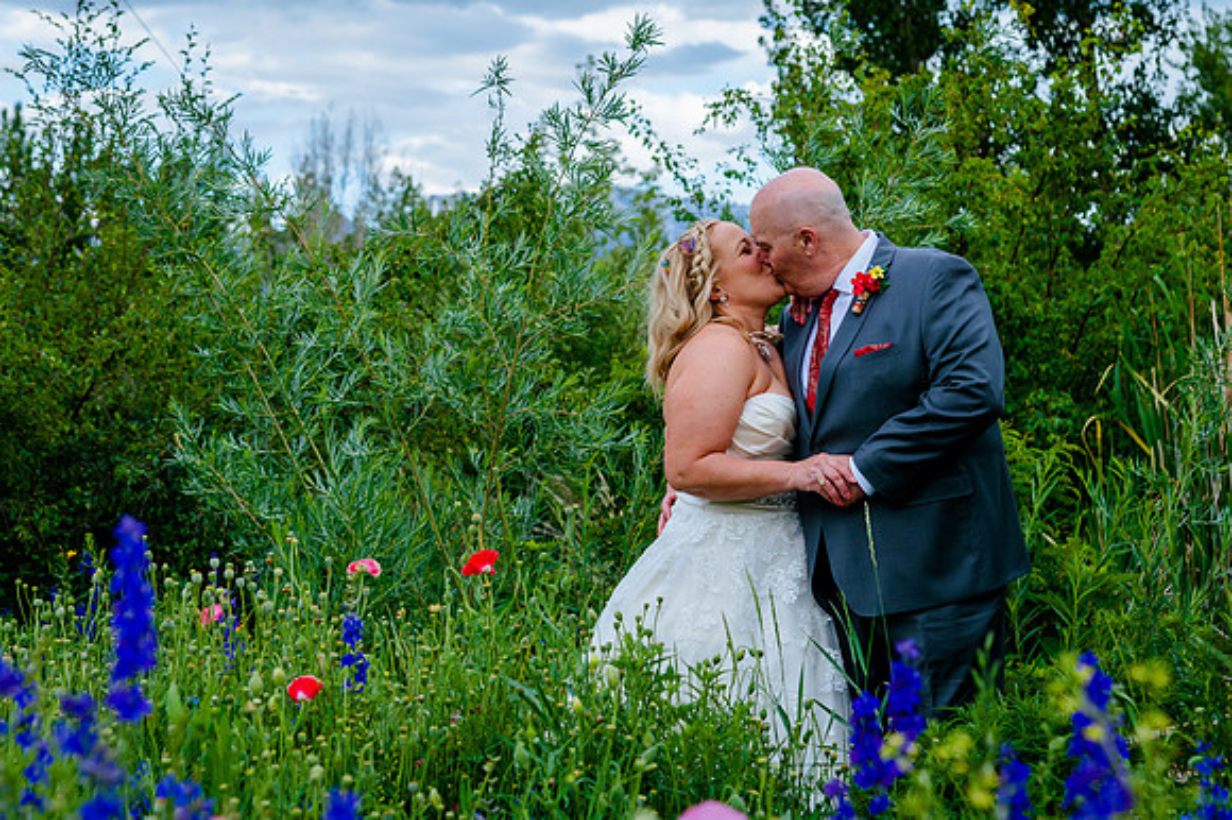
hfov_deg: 27.2
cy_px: 350
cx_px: 592
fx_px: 2551
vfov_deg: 18.3
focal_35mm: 75
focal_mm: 65
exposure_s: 1/500
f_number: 5
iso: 640
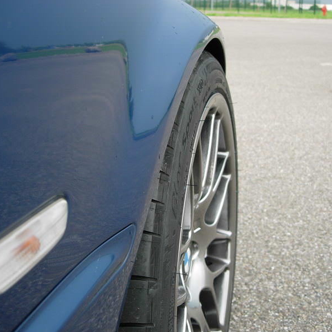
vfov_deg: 37.6
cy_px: 166
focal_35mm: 45
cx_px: 172
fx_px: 488
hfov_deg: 37.5
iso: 79
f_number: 2.8
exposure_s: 1/296
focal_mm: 7.8
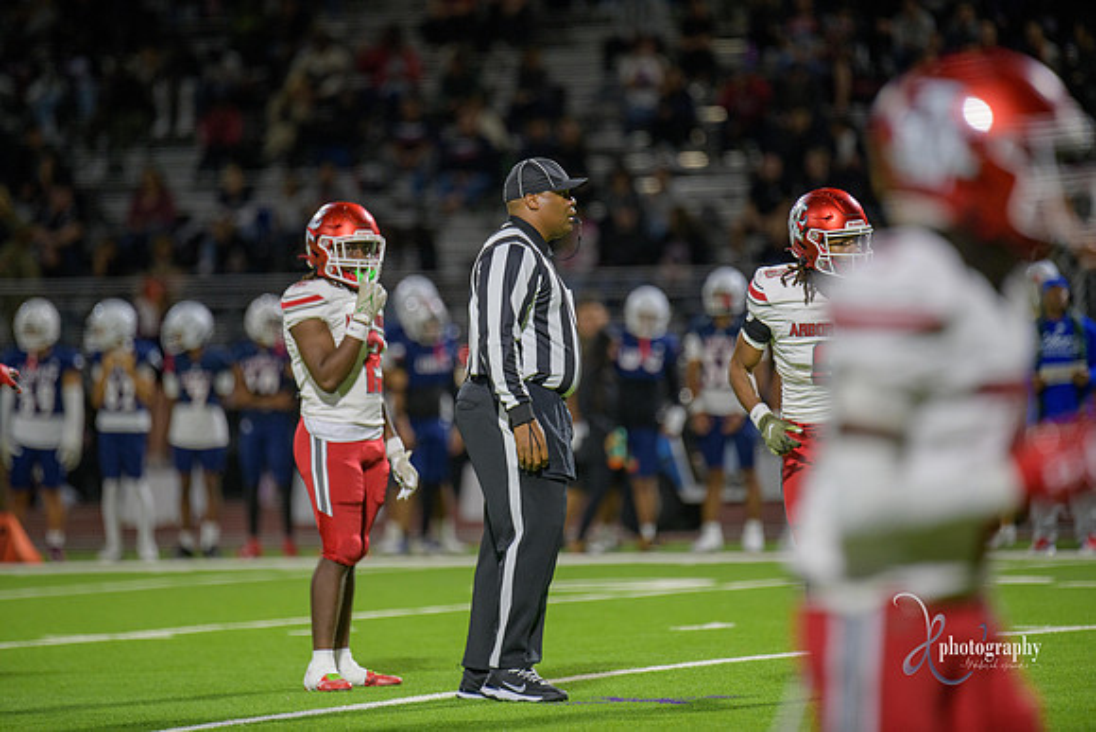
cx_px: 548
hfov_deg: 6.9
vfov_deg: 4.6
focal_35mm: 300
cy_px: 366
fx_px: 9135
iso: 1250
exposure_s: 1/250
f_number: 2.8
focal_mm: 300
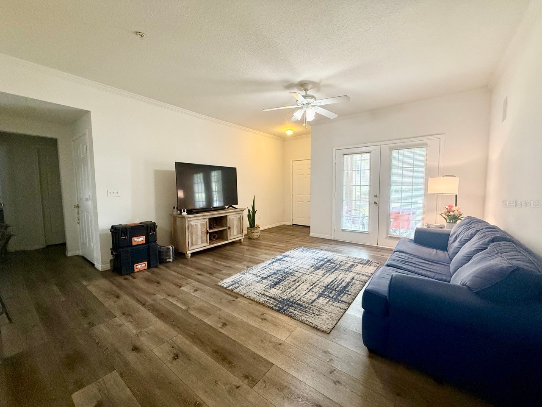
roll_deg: +0.4
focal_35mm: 14
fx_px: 219
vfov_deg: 85.7
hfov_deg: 102.1
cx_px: 271
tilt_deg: -4.9
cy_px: 204
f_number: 2.2
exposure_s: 1/60
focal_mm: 2.22
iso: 500
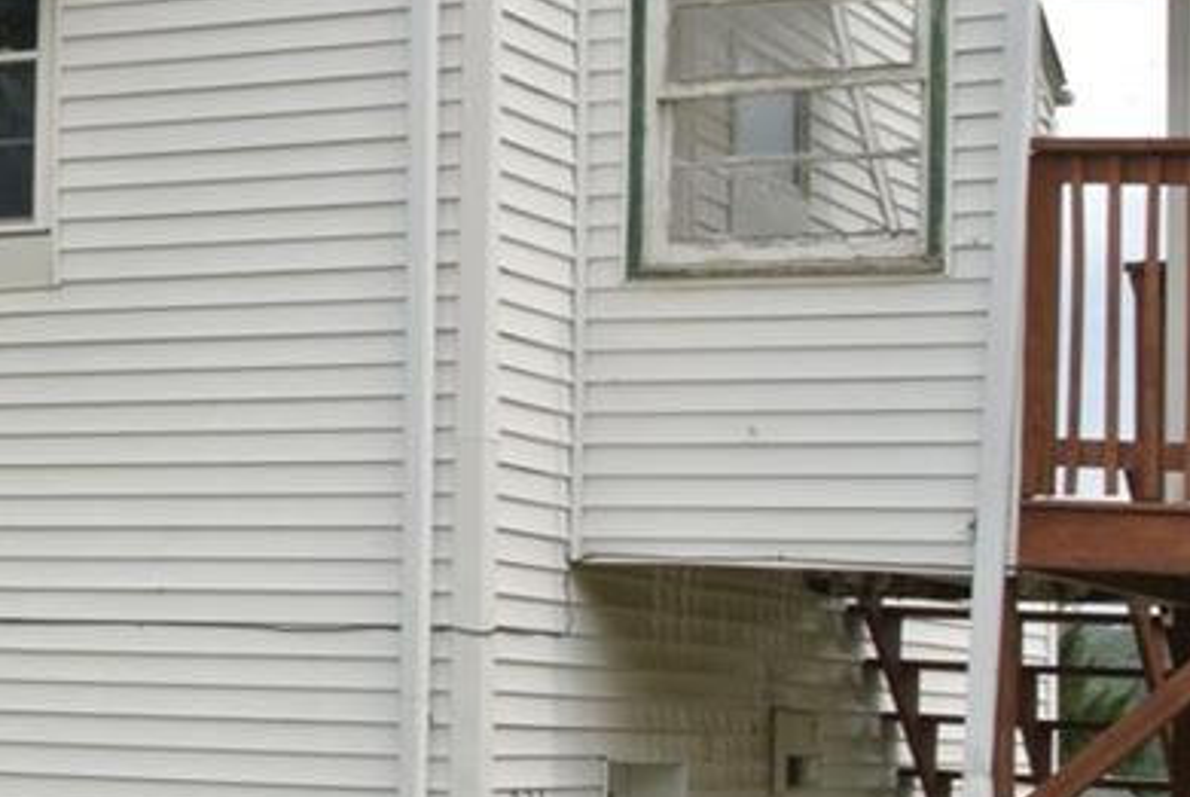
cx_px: -223
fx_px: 3475
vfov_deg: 13.1
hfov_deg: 18.5
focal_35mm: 105
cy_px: 467
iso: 100
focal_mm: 15.1
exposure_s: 1/60
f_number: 16
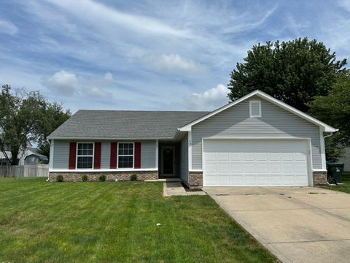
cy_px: 136
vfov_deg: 54.9
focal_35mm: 25
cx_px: 178
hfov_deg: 69.4
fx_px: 253
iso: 80
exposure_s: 1/8197
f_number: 1.78
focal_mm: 6.86
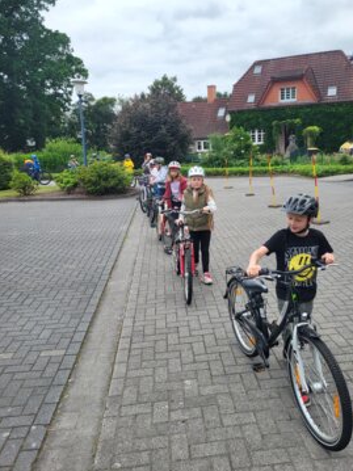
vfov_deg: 61.6
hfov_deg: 48.1
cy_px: 218
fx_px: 395
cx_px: 194
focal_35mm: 29
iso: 40
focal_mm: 5.4
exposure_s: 1/572
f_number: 1.8
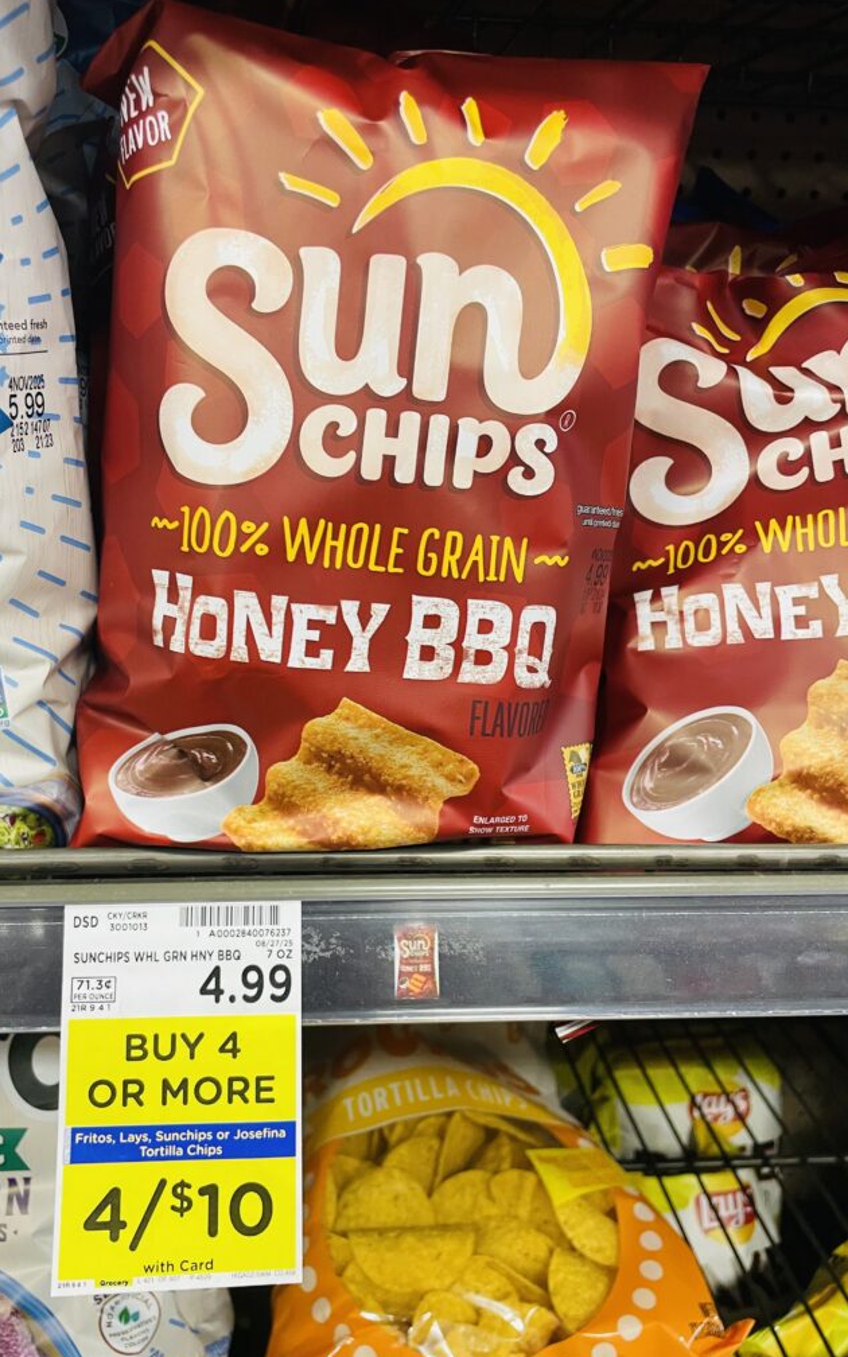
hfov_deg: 44.4
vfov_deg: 66.5
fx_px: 1035
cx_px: 365
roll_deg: -0.5
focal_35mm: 28
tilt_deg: -19.5
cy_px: 674
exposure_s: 1/60
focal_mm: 4.2
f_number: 1.6
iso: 125
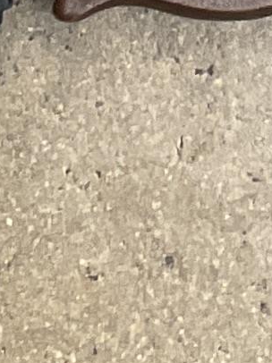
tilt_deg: -82.9
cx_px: 209
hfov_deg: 6.8
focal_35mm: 219
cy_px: -572
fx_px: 2297
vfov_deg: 8.2
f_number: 1.8
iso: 50
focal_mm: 3
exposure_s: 1/60
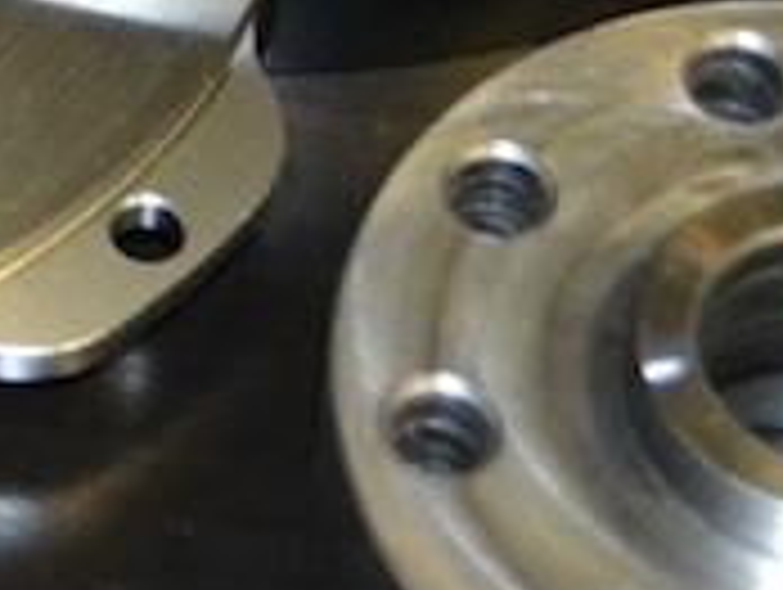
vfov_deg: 5.7
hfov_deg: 7.4
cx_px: -882
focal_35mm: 254
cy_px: -664
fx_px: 5753
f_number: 4.5
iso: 3200
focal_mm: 30
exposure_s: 1/60
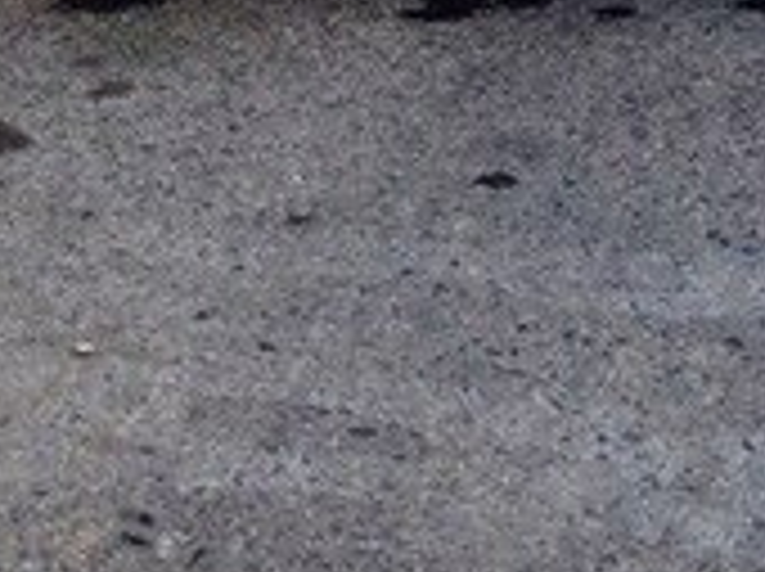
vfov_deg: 10.5
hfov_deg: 14.5
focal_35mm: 136
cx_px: 387
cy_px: -300
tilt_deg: -10.7
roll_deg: -0.5
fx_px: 3001
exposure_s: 1/186
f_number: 2.4
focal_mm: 4.28
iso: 50
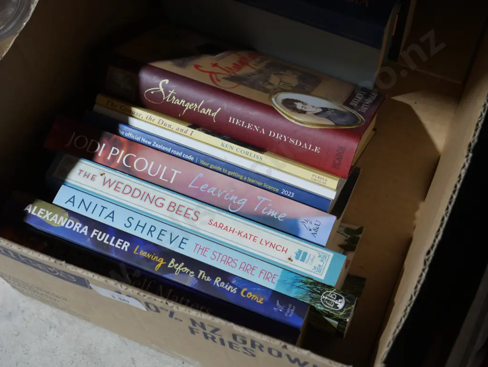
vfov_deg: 23.7
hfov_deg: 31.2
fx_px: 874
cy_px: 184
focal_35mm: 62
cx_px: 244
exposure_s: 1/80
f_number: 5.4
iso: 1250
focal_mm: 31
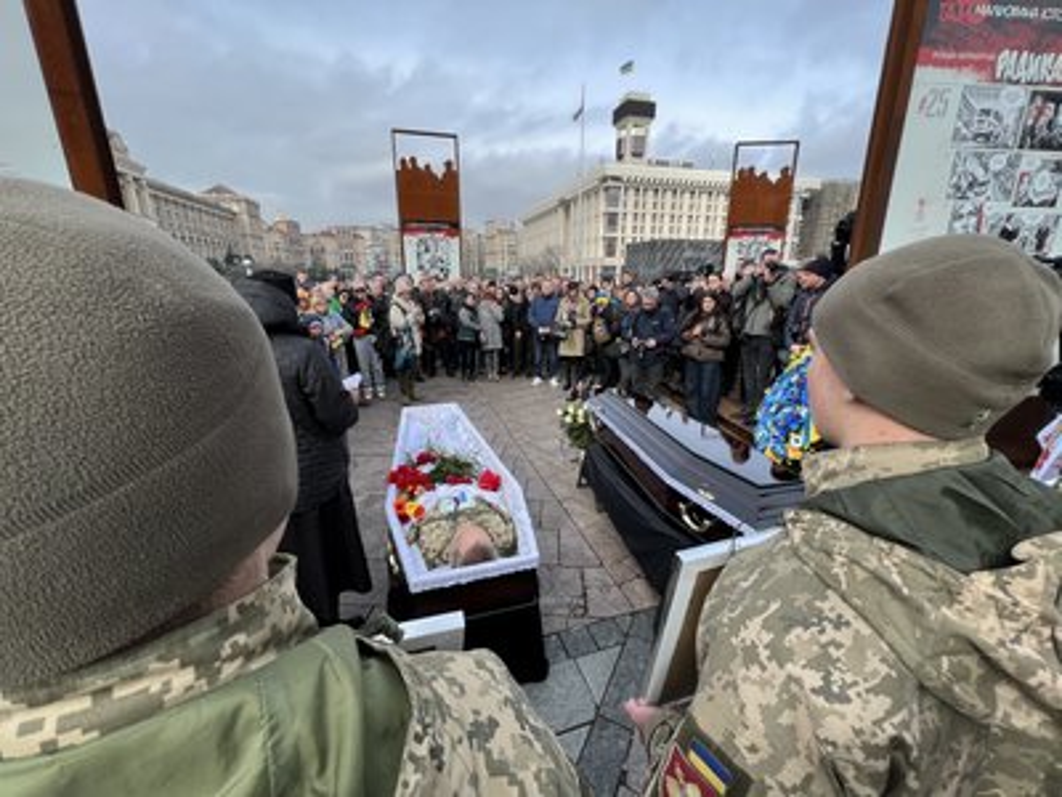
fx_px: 399
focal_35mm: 13
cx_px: 531
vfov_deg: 89.9
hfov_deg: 106.2
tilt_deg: -16.3
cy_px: 398
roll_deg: +0.0
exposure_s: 1/657
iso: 32
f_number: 1.8
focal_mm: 1.57
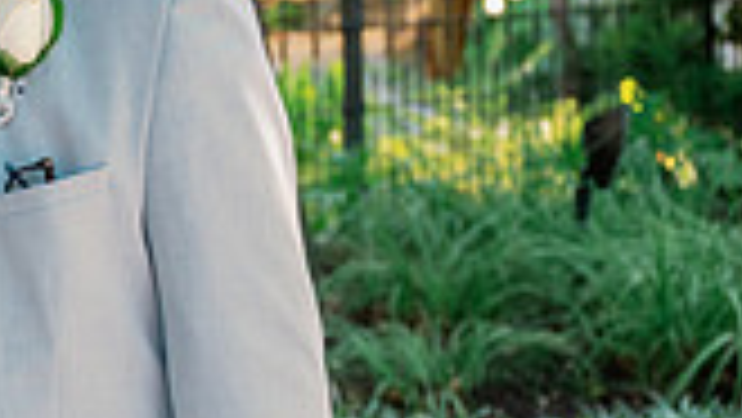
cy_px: 164
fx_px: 2677
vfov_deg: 8.9
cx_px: -486
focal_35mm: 136
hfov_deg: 14.4
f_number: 3.5
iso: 500
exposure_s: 1/320
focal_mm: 37
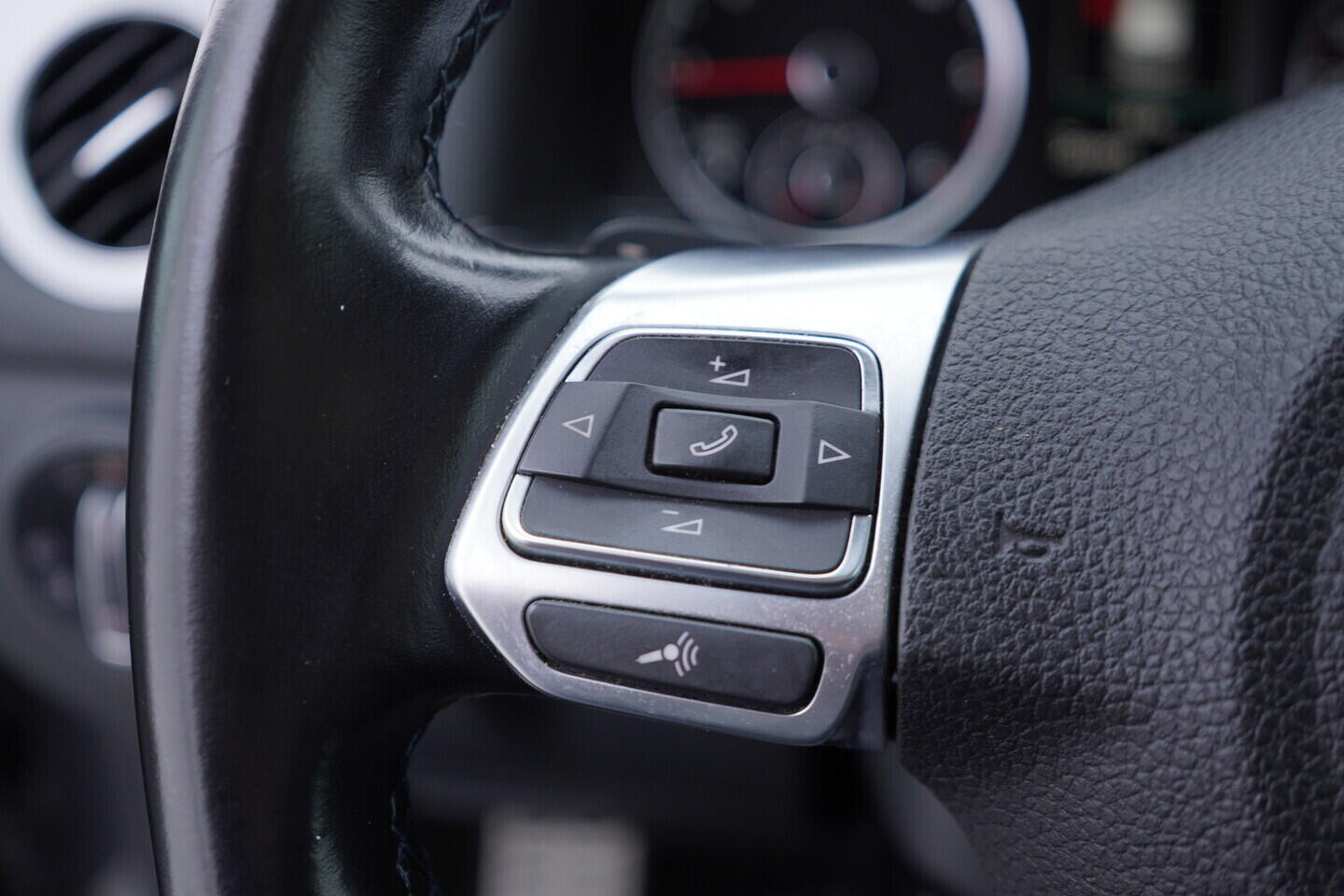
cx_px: 672
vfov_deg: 36.9
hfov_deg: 53.1
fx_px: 1344
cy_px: 448
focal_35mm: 36
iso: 125
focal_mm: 24
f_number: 2.8
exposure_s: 1/40
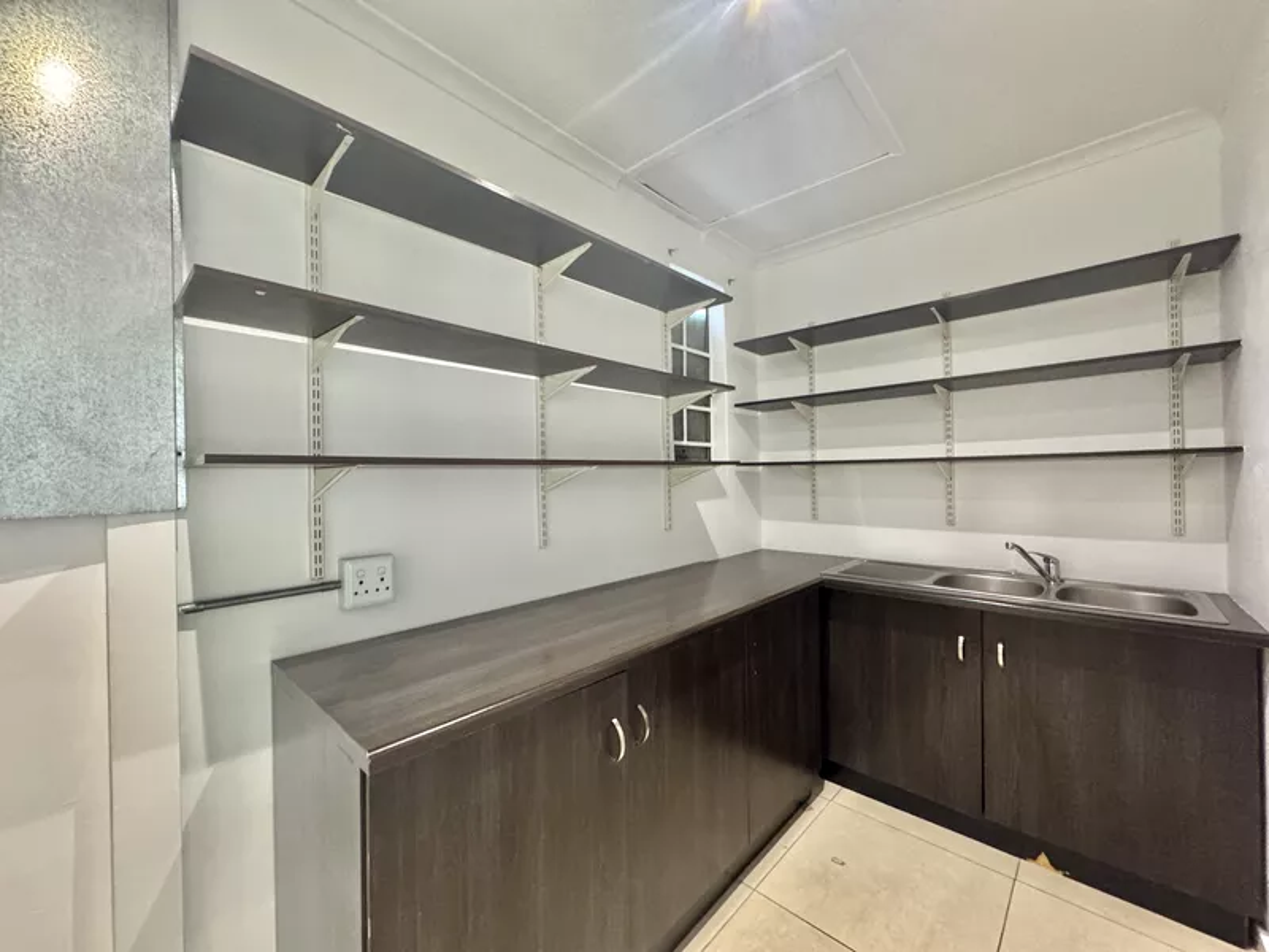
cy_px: 476
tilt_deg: -0.7
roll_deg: +0.8
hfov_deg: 102.1
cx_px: 634
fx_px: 513
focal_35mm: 14
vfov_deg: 85.7
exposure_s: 1/50
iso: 640
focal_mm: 2.22
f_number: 2.2
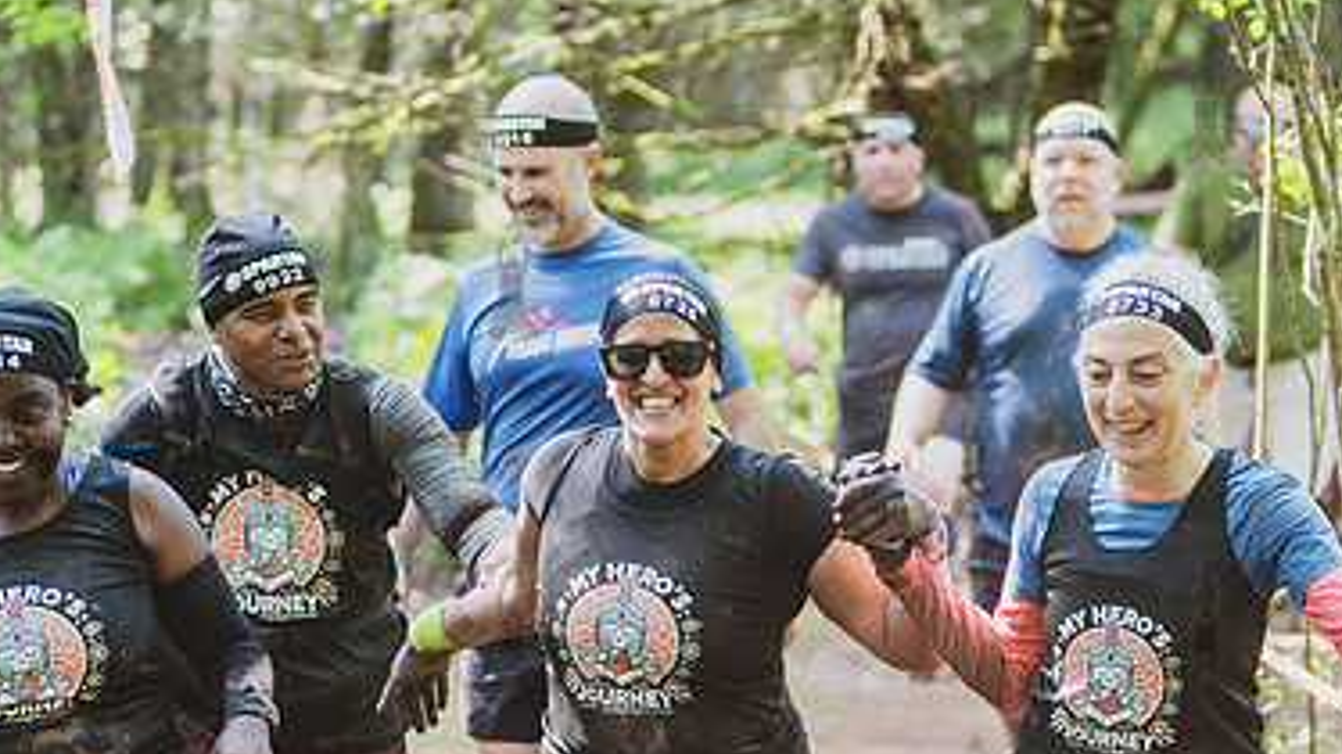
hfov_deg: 14.4
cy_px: 614
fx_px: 5300
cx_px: 597
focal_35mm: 149
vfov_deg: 8.1
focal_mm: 80
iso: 400
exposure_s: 1/160
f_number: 3.2
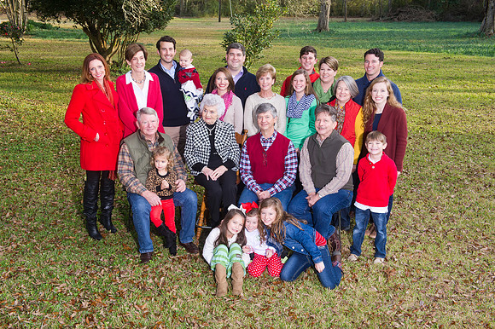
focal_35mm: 42
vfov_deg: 31.9
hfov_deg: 46.4
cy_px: 164
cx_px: 248
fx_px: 577
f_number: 8
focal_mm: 42
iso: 800
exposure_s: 1/200
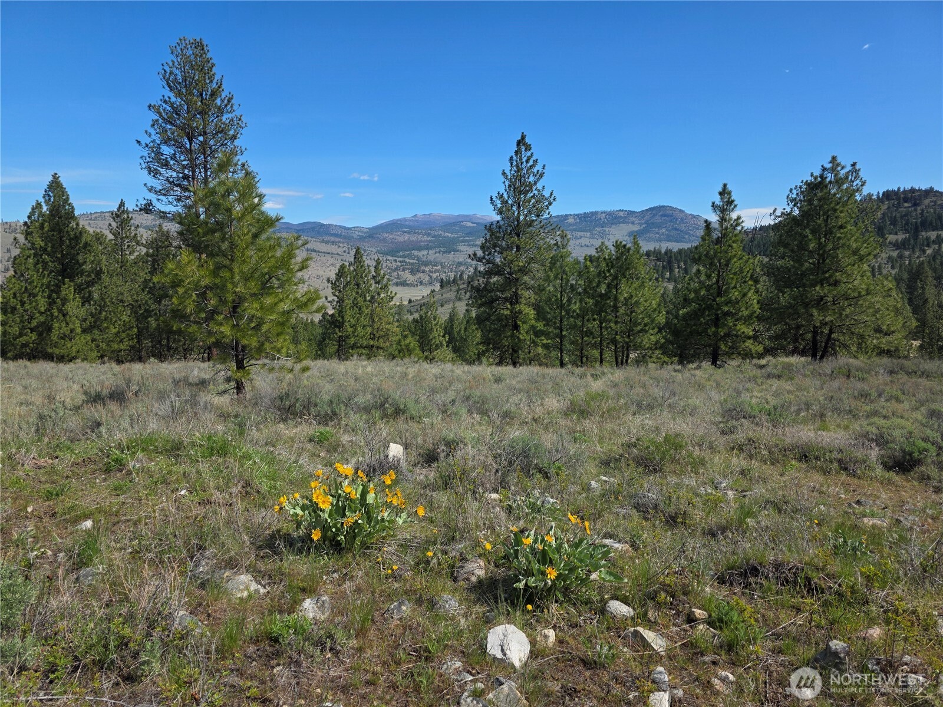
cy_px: 354
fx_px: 627
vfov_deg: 58.9
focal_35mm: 23
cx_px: 472
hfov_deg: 73.9
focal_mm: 6.3
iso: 80
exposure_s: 1/4650
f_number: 1.7
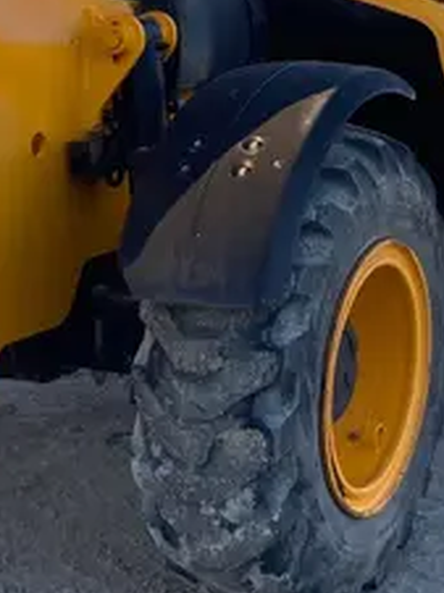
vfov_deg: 21.5
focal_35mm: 91
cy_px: 201
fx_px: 1559
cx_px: 121
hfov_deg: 16.1
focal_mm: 3.99
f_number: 1.8
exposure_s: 1/343
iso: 20
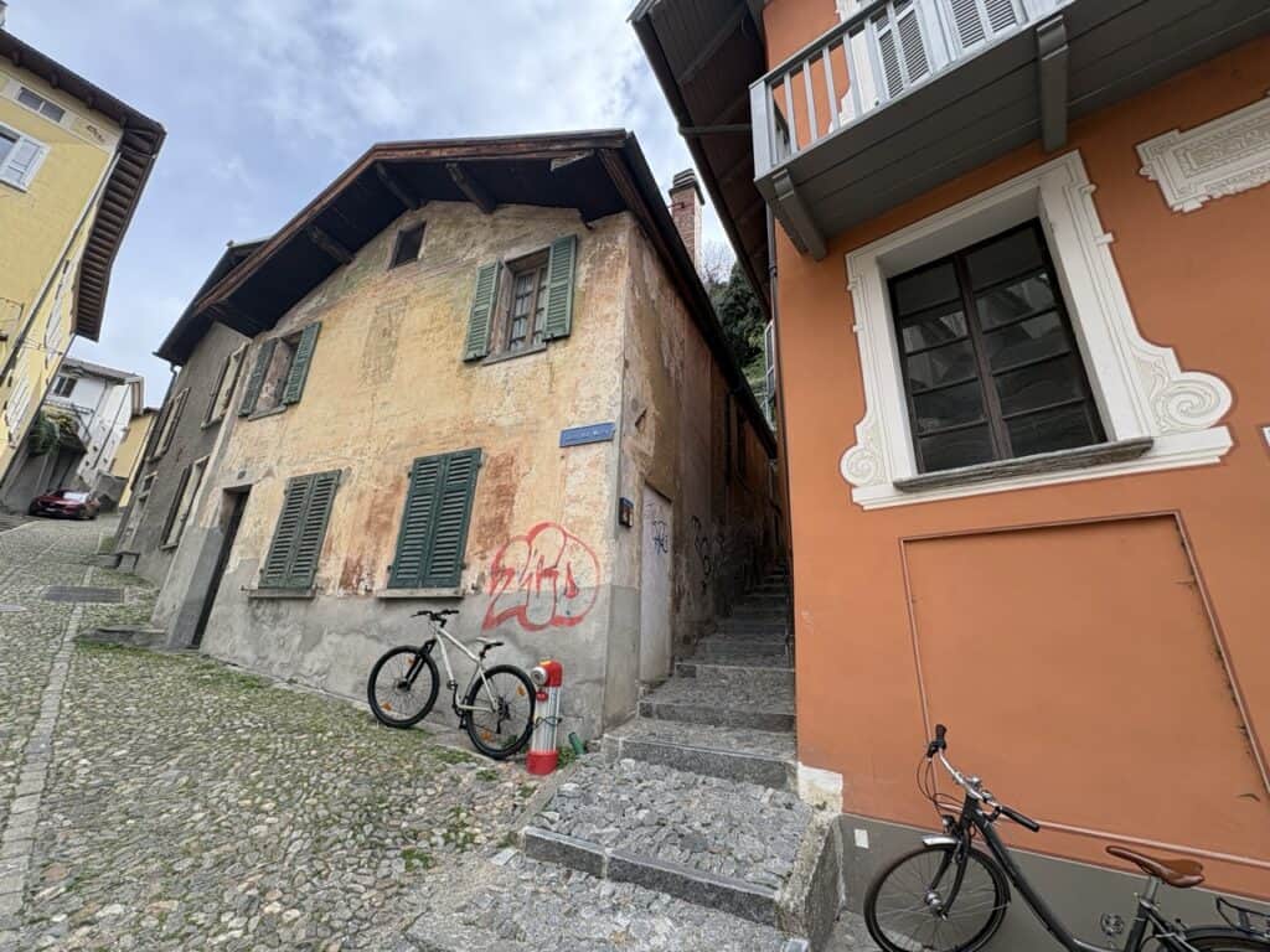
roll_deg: -2.9
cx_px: 635
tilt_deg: +21.6
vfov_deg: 85.7
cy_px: 476
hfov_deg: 102.1
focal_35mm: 14
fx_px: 514
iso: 40
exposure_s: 1/401
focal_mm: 2.22
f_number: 2.2
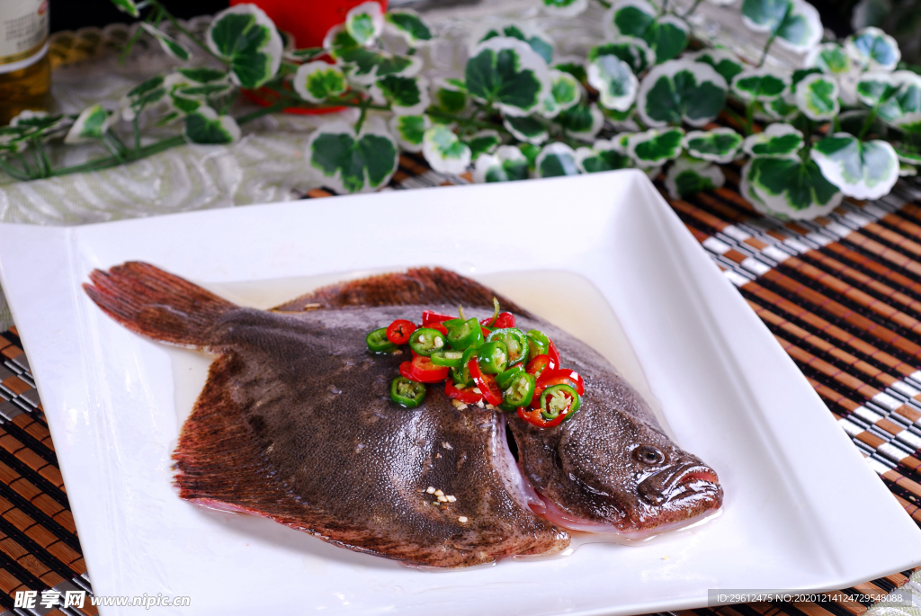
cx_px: 460
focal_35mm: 90
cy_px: 308
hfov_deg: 22.6
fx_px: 2305
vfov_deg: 15.2
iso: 100
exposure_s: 1/160
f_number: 6.3
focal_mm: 60
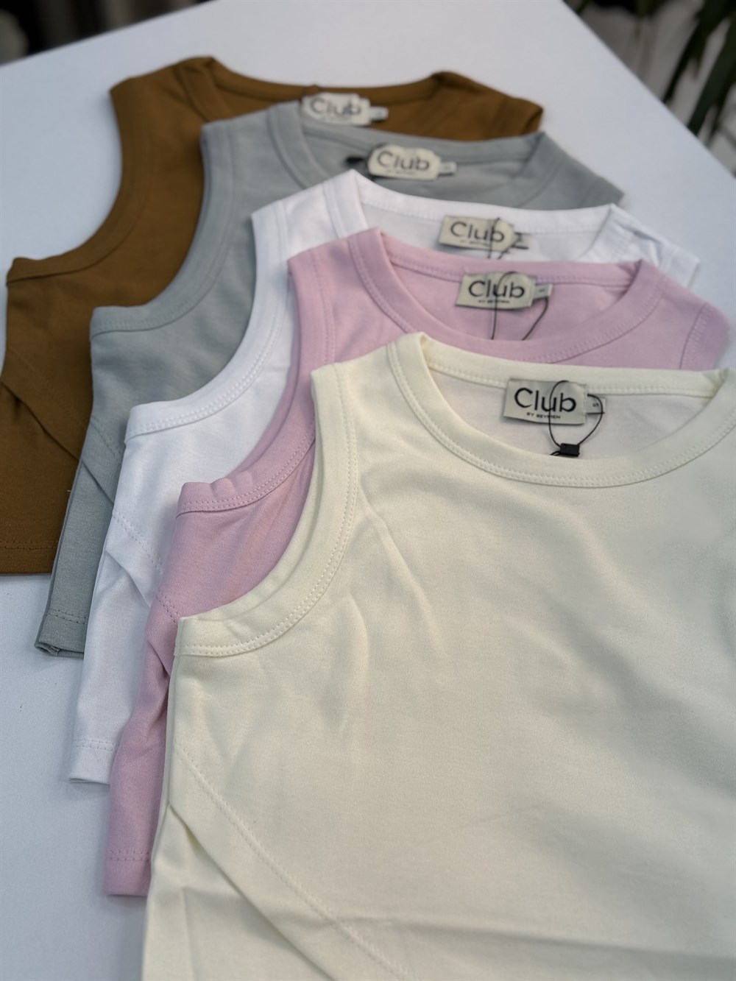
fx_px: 1361
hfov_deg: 30.3
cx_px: 368
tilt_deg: -55.0
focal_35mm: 48
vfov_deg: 39.7
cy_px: 490
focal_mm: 6.76
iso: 50
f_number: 1.78
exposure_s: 1/216
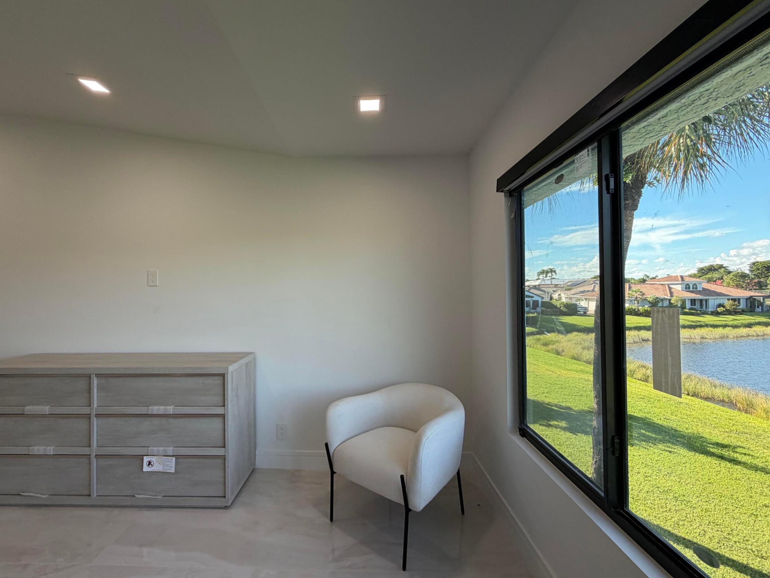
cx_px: 357
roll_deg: +1.0
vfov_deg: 78.1
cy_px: 286
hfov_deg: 94.3
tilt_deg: +0.5
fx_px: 356
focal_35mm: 16
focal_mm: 2.22
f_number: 2.2
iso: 64
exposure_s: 1/121
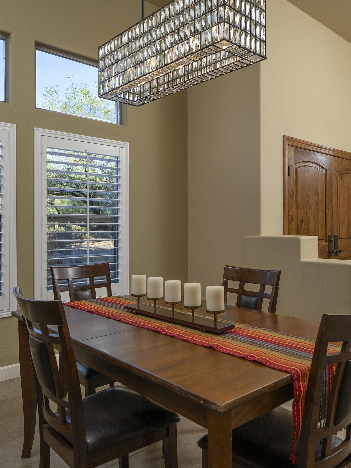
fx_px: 379
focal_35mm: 28
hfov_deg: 49.6
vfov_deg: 63.4
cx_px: 196
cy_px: 230
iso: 200
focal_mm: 19
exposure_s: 1/100
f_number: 5.6
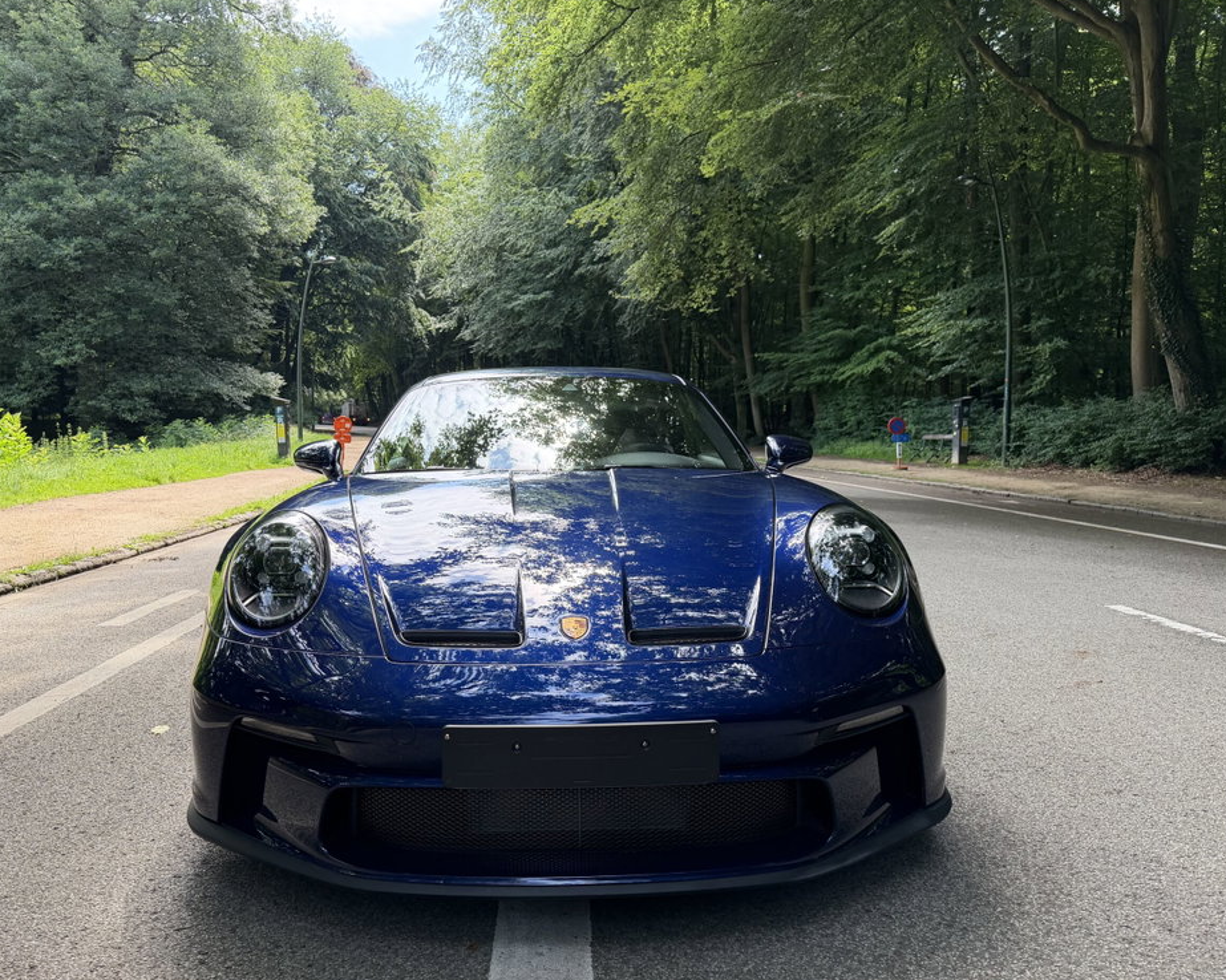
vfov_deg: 54.9
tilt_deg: -4.4
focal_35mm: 26
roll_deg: -0.6
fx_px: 943
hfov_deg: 65.9
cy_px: 501
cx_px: 563
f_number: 1.78
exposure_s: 1/467
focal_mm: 6.76
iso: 100
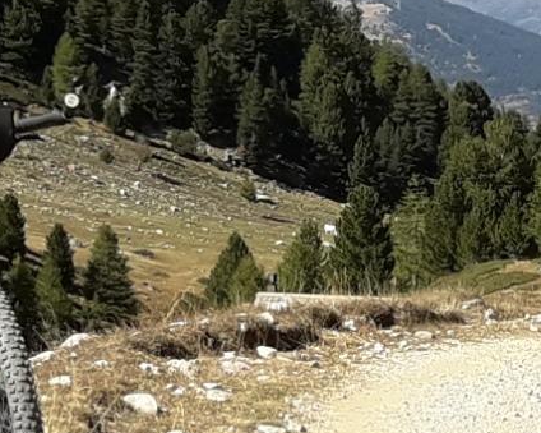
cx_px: 339
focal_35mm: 66
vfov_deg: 23.1
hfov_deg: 28.6
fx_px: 1057
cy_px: 186
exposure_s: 1/1416
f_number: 1.9
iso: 40
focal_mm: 3.7
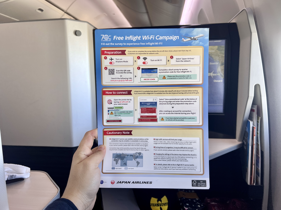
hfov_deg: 67.3
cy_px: 105
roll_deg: +0.3
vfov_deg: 53.1
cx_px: 140
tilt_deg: -5.5
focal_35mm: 26
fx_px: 211
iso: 50
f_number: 1.5
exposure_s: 1/95
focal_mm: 5.7
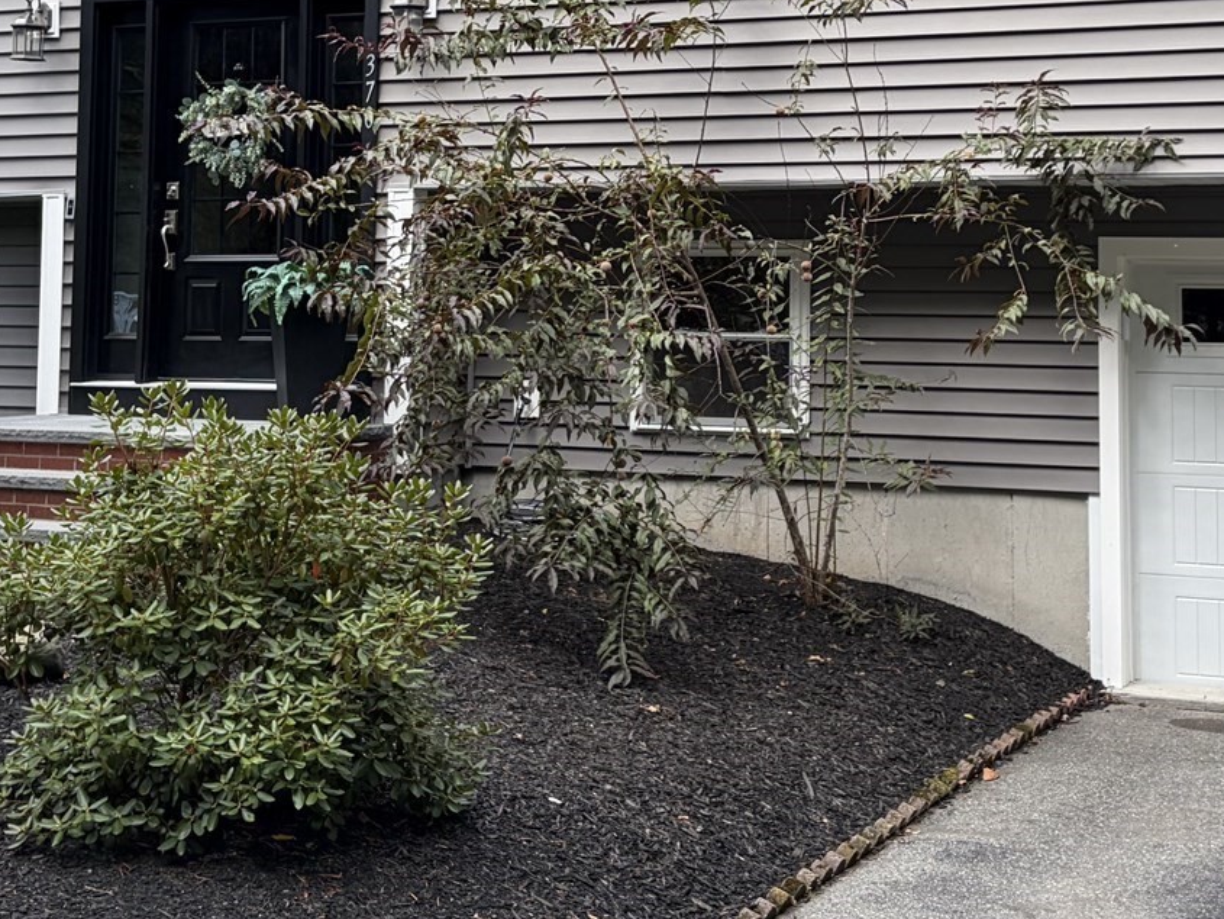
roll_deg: -0.5
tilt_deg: +4.0
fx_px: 2228
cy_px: 132
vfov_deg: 22.8
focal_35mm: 63
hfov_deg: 30.7
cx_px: 665
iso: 64
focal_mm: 5.96
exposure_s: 1/830
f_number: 1.6
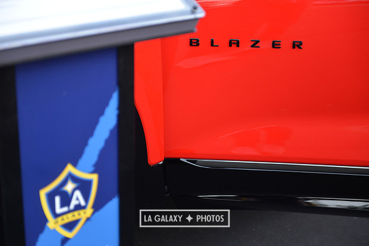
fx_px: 718
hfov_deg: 28.8
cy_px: 123
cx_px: 184
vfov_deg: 19.5
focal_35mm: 70
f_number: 2.8
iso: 560
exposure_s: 1/640
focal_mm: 70
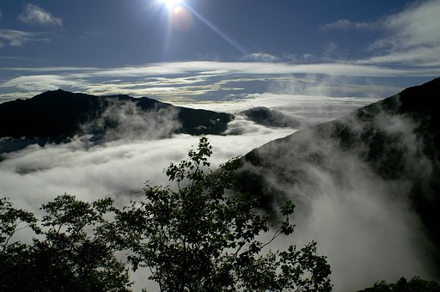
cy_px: 146
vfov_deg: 43.5
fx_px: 366
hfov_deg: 62.0
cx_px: 220
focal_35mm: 30
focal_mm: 20
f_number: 10
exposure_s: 1/1600
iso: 100
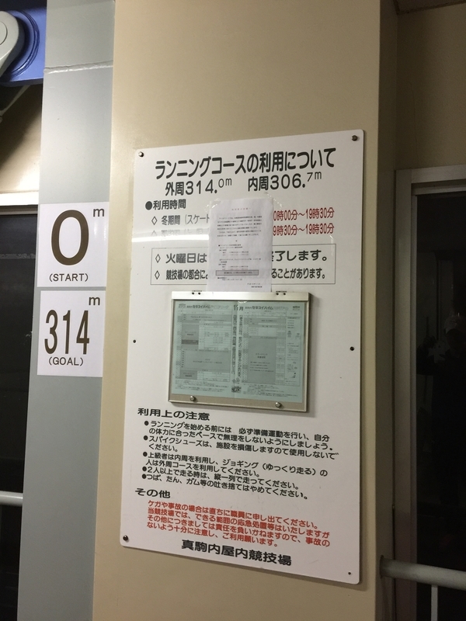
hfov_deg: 48.2
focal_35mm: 29
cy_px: 310
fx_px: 521
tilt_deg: +4.4
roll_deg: -1.7
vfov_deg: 61.7
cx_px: 233
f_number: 2.2
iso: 125
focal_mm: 4.15
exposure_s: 1/17
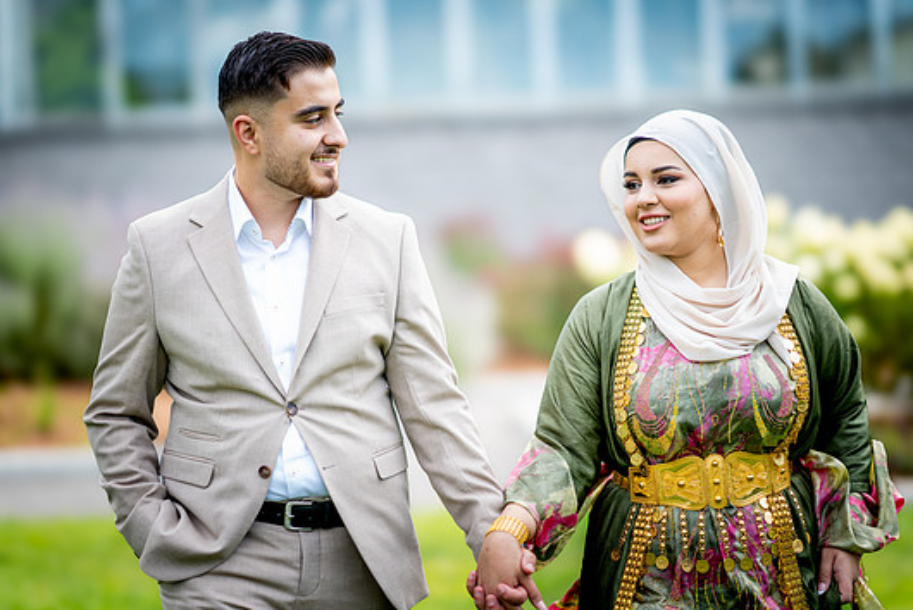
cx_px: 448
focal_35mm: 93
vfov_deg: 14.7
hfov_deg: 21.9
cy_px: 330
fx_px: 2360
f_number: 1.4
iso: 100
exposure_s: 1/2500
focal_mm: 85
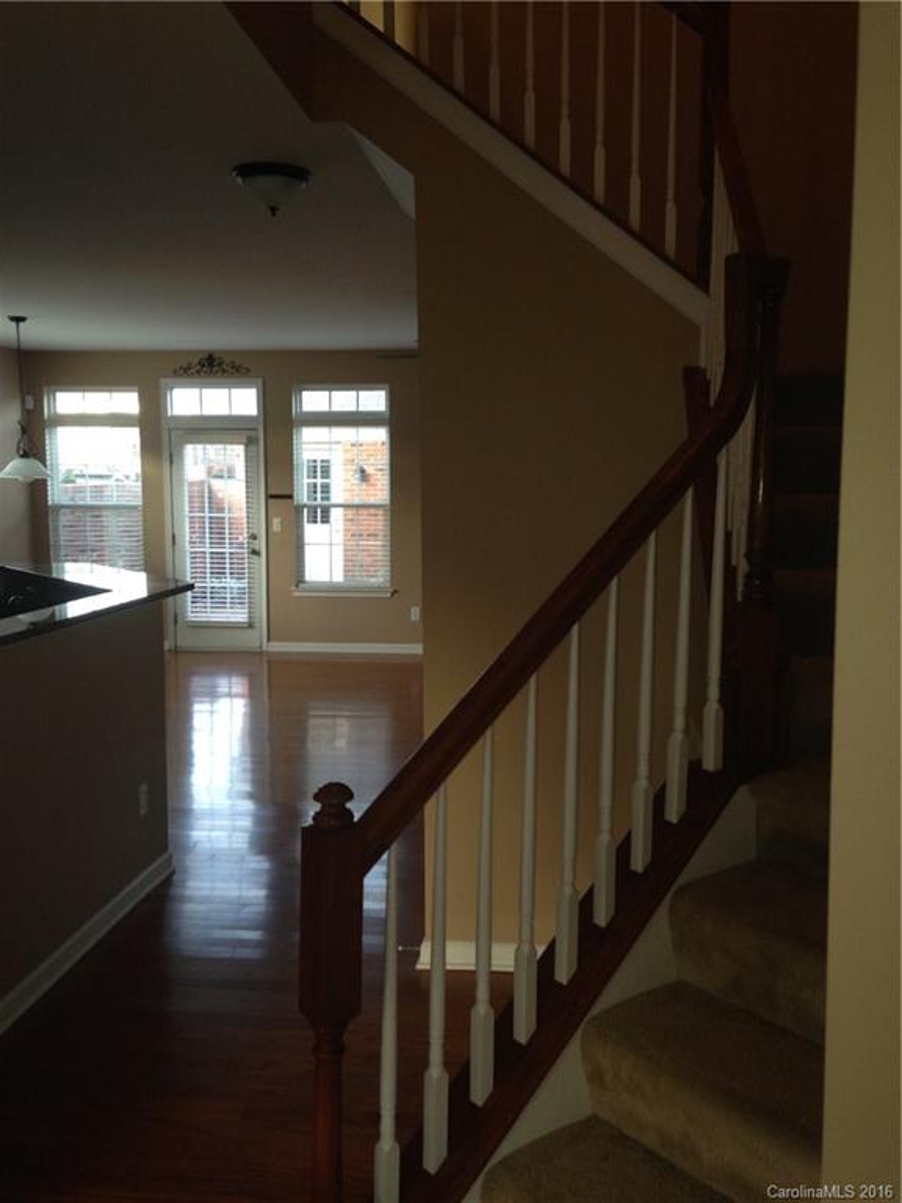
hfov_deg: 42.9
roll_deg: +1.3
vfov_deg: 55.4
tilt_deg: -7.9
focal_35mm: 33
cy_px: 602
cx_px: 451
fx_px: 1147
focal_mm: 4.12
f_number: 2.4
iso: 80
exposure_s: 1/20
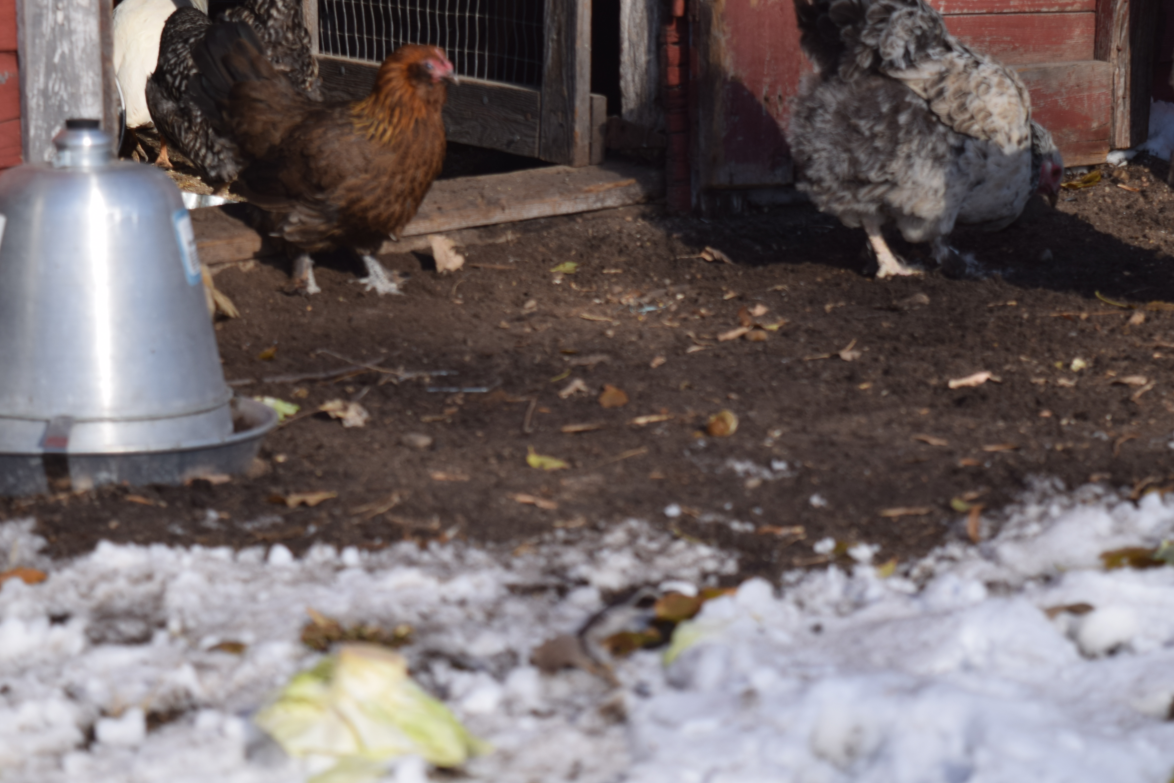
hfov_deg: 20.4
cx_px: 601
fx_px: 3261
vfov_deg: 13.7
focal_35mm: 100
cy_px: 382
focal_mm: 52
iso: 100
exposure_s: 1/500
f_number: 5.6
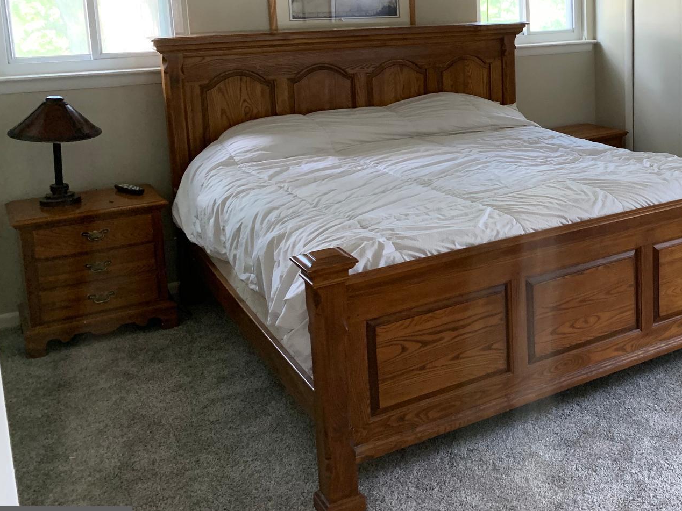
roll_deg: +1.2
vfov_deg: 33.8
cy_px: 138
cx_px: 549
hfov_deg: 42.7
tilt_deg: -9.5
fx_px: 827
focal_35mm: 42
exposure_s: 1/60
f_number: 1.8
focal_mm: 4.25
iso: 320
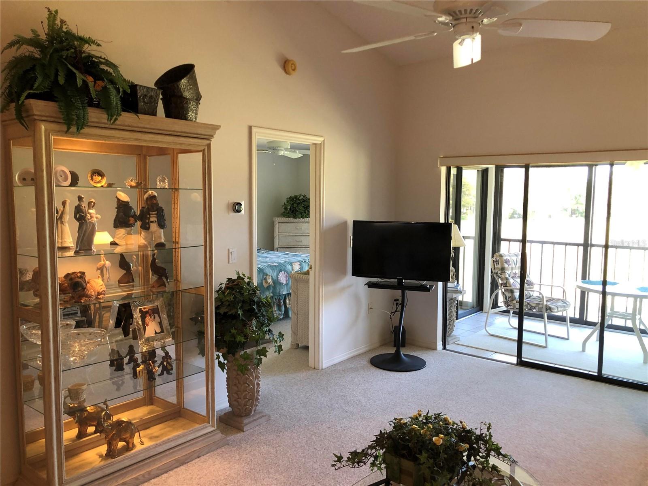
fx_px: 524
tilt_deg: -6.4
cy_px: 243
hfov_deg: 63.4
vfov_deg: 49.7
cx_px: 324
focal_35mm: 28
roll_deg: -1.2
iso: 40
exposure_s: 1/30
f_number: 1.8
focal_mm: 3.99
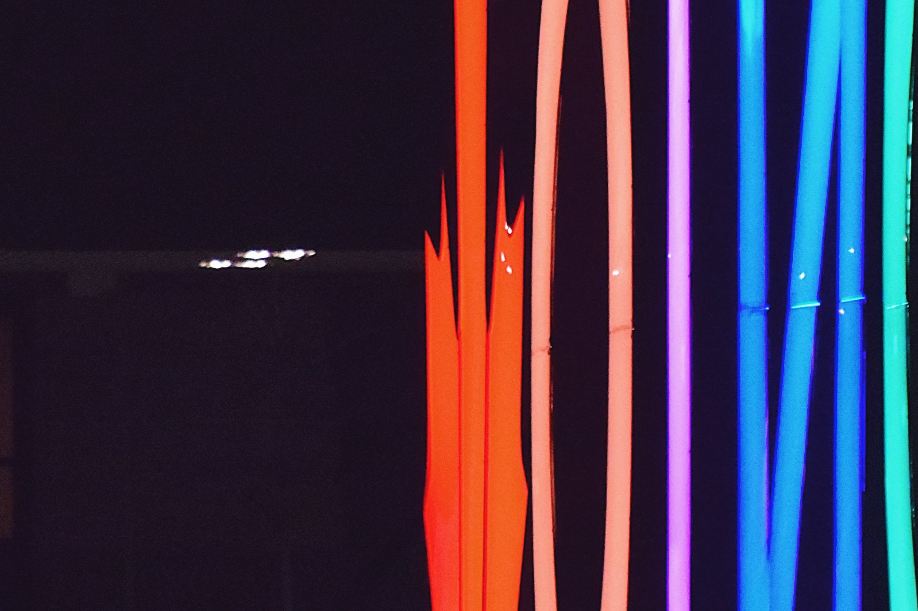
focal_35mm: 868
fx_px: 22129
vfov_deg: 1.6
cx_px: 910
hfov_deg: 2.4
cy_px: 34
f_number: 5.6
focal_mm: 200
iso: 6400
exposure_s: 1/200
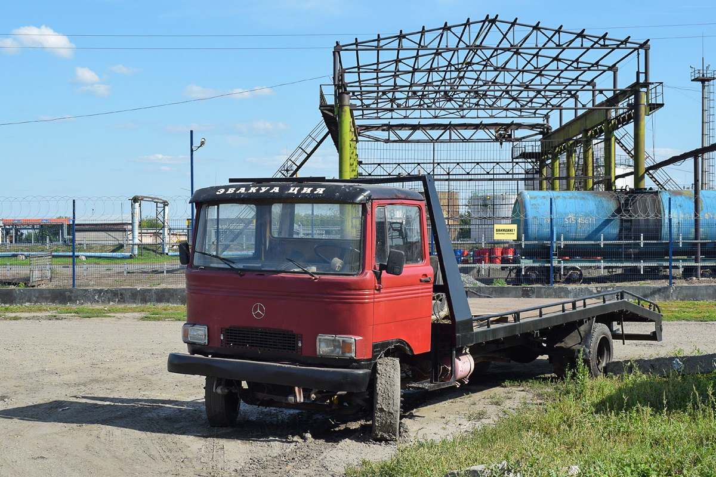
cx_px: 358
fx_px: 955
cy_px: 238
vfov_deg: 28.1
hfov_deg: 41.1
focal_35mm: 48
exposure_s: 1/320
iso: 200
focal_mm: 32
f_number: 9
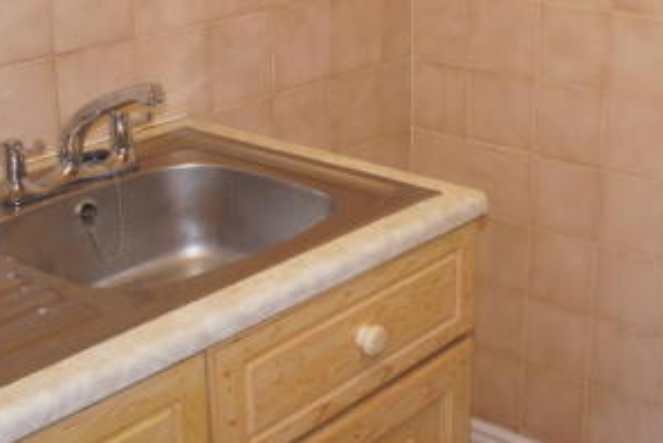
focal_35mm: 60
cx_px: 492
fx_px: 1105
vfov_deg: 22.6
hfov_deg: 32.8
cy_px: 184
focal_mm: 18
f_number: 3.5
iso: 320
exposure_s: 1/60
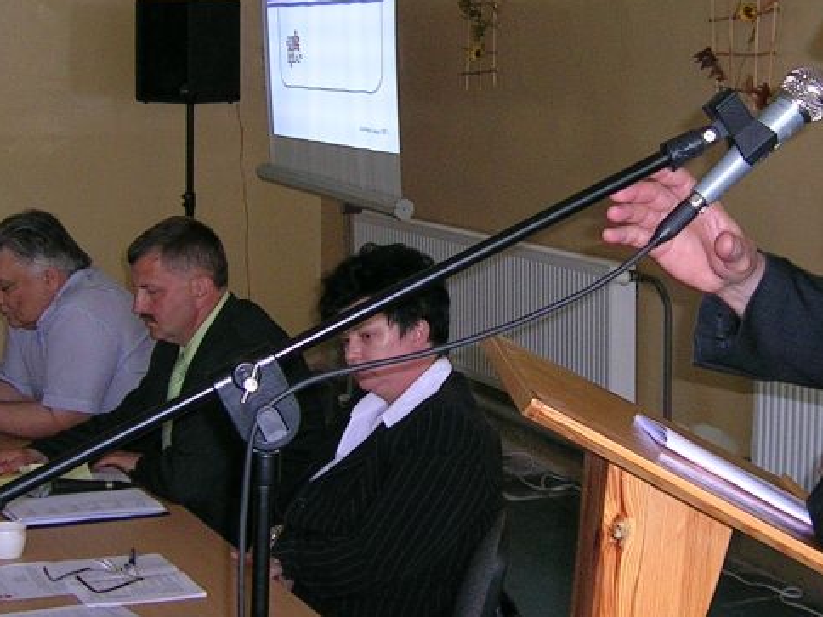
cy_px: 294
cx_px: 539
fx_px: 1759
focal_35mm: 74
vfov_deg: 19.9
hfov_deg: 26.2
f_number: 2.8
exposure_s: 1/60.1
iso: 107
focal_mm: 5.4
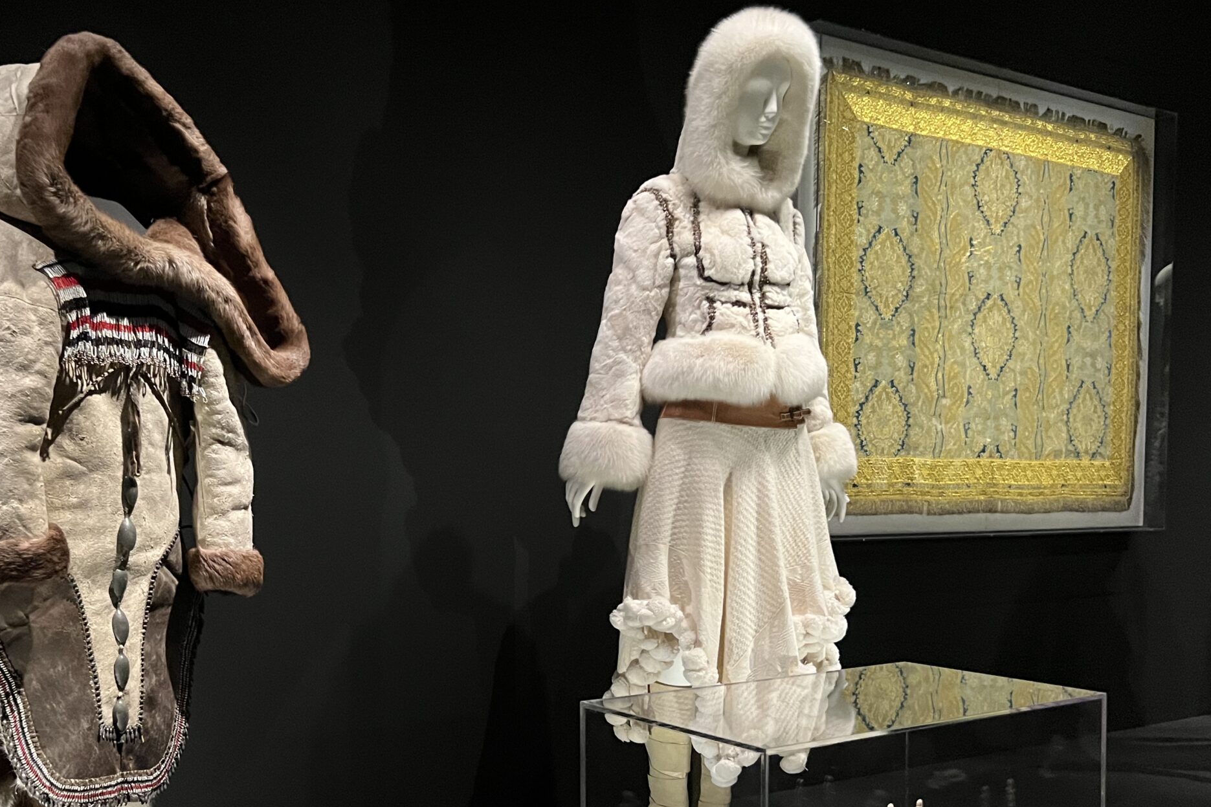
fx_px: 1244
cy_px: 503
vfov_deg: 35.7
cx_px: 430
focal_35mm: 37
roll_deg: +0.0
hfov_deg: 51.2
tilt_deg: -2.8
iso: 640
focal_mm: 5.7
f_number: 1.5
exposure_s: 1/40
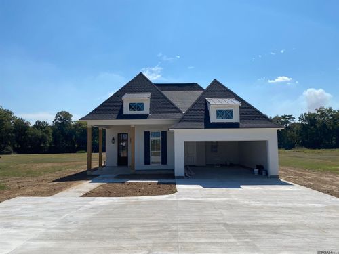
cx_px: 170
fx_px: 255
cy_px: 127
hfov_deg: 67.3
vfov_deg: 53.1
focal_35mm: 26
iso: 32
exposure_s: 1/5747
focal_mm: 4.25
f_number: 1.8
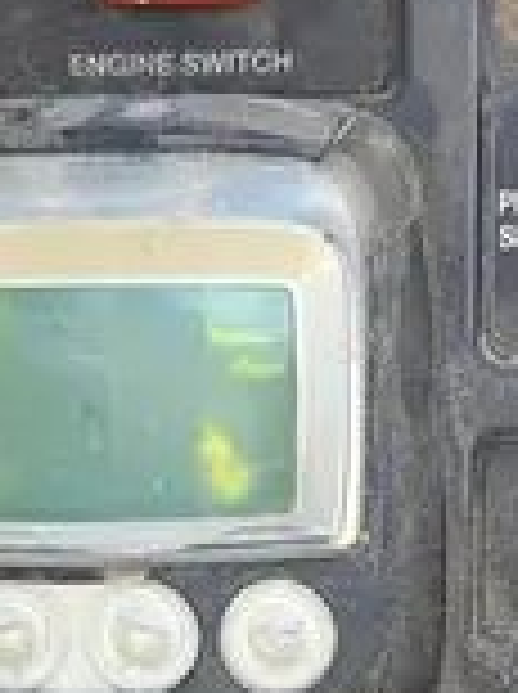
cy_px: 826
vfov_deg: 15.4
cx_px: 153
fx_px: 2481
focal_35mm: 124
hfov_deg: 11.9
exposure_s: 1/220
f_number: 1.6
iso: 40
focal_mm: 5.1
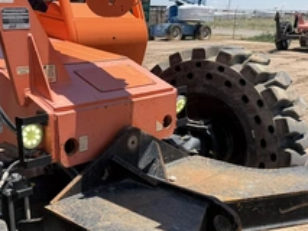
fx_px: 401
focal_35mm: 45
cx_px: 130
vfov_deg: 31.8
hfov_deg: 41.9
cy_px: 163
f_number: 1.78
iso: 80
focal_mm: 6.76
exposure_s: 1/3953
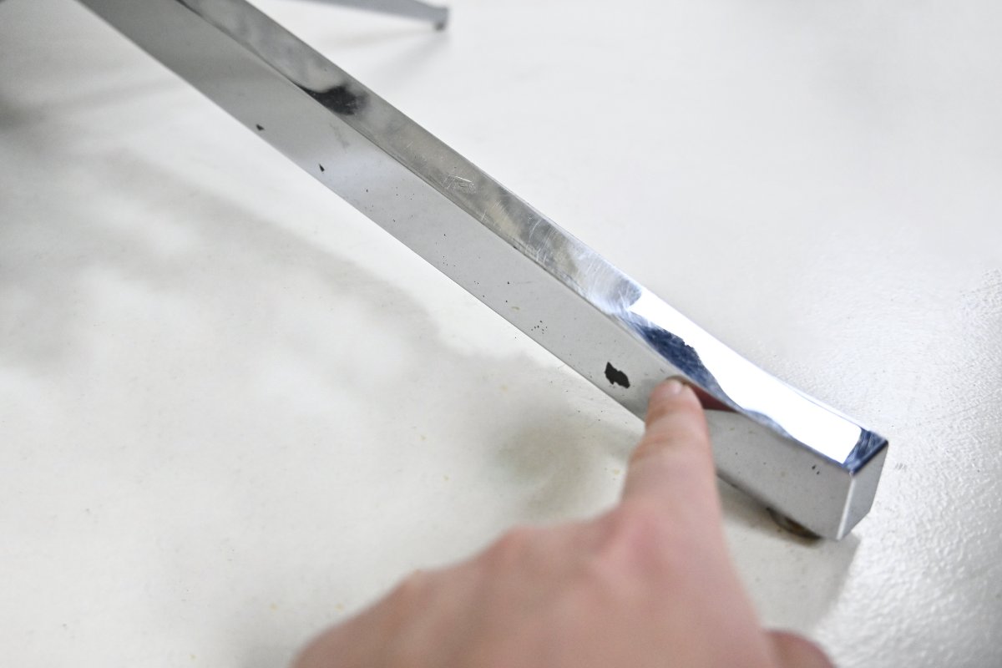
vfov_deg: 47.9
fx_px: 751
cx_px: 501
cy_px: 334
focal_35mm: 27
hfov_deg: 67.4
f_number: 3.5
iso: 1000
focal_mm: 18
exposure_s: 1/125
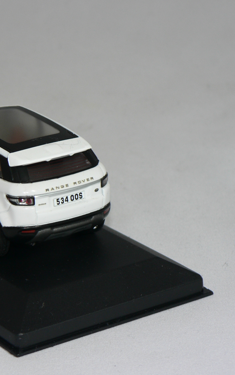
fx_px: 1537
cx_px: 17
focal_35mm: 150
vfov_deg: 13.9
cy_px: 188
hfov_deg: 8.7
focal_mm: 17.7
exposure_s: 1/60
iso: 80
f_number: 3.2
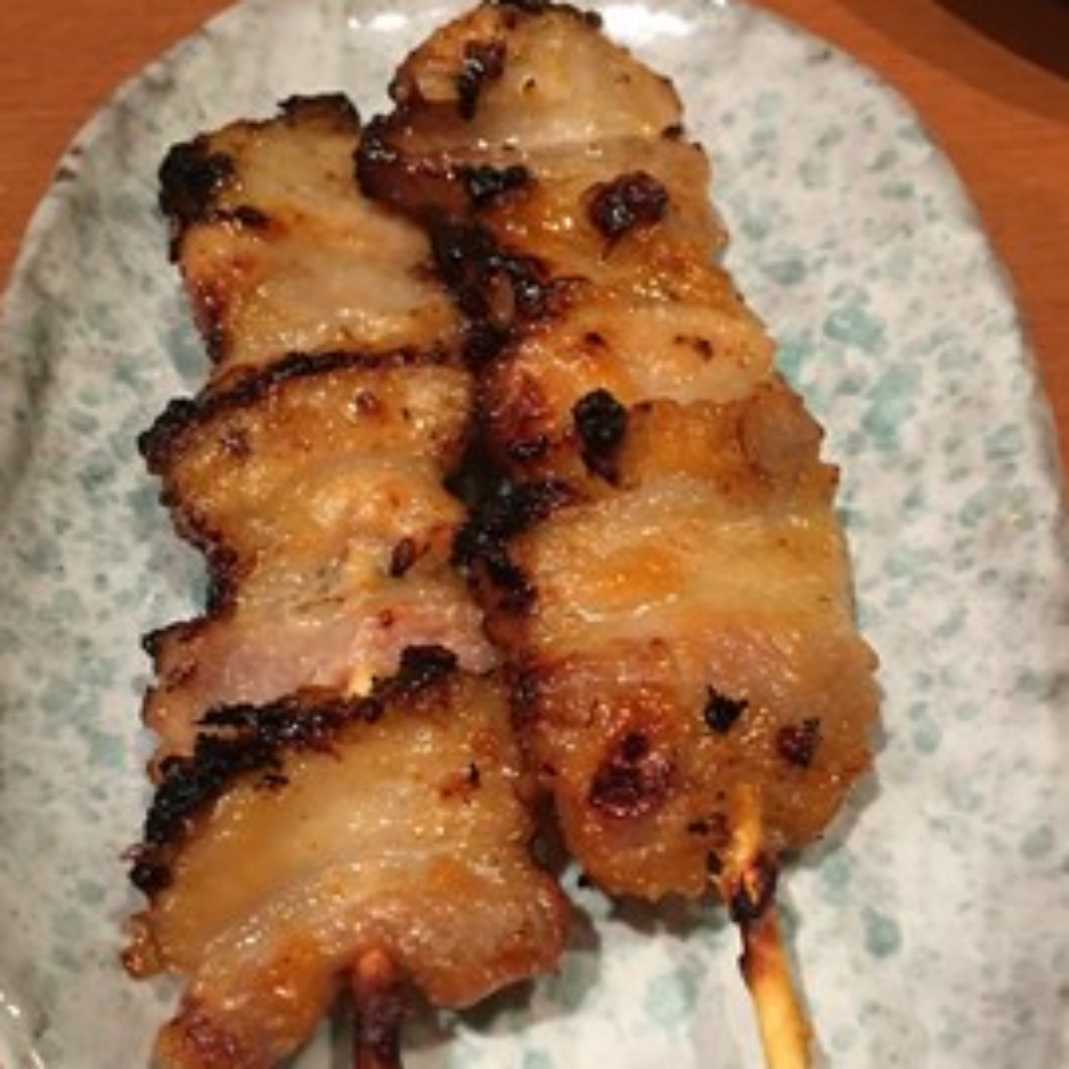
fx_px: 1328
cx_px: 499
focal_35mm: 38
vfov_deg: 43.8
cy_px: 562
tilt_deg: -57.7
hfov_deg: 43.8
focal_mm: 4.15
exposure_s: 1/10
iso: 100
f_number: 2.2
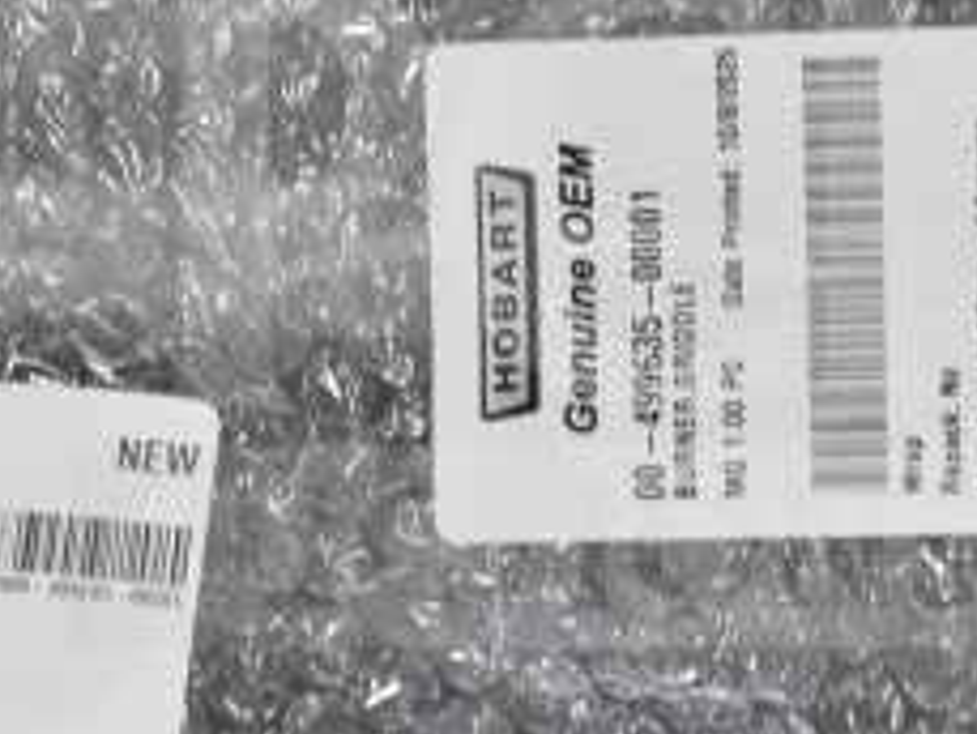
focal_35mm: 211
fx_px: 5966
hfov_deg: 9.4
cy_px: 309
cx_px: 546
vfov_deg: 7.0
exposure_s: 1/100
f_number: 5.6
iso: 900
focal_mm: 55
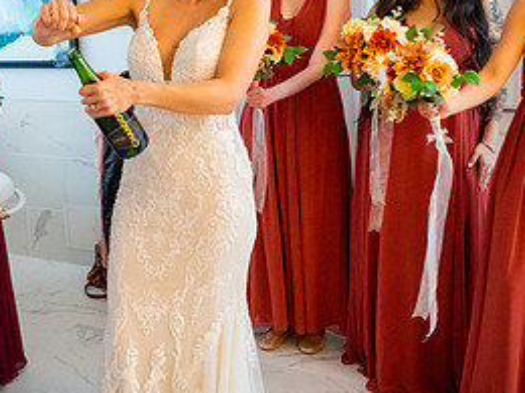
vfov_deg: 27.5
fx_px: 804
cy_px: 176
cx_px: 96
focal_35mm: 53
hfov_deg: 34.9
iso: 5000
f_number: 6.3
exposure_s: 1/160
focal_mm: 24
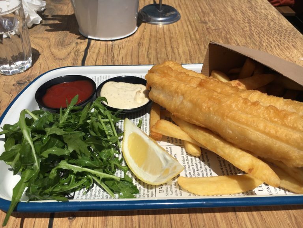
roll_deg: -0.2
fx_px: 254
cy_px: 114
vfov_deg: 48.2
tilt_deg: -42.1
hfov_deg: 61.7
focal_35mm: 29
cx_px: 152
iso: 25
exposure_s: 1/5917
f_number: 2.2
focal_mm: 4.15
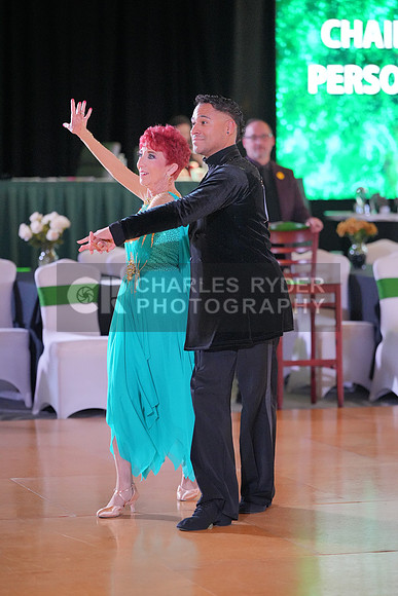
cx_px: 199
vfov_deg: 15.3
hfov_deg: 10.2
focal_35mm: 134
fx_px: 2221
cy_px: 298
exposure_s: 1/500
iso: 6400
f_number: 2.8
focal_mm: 134
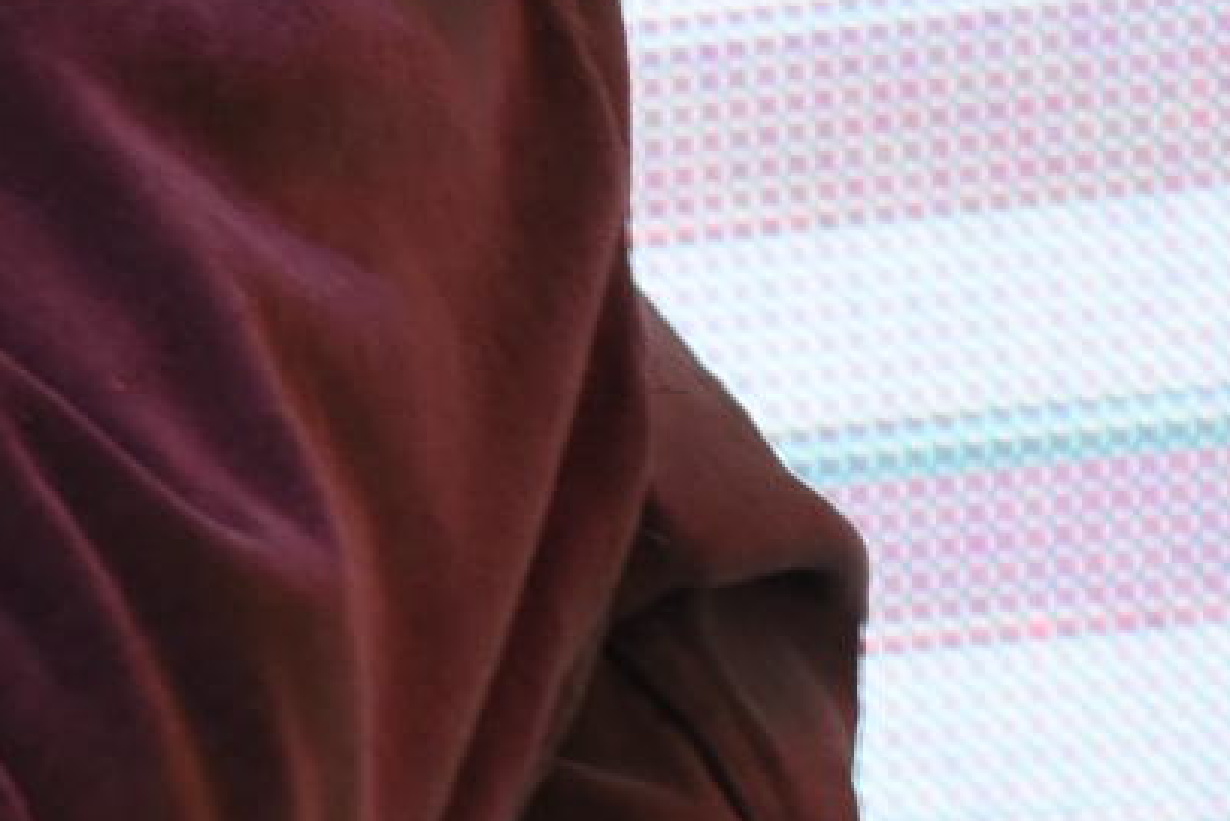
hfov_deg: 3.2
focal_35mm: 630
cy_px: -2115
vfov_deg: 2.2
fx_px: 21531
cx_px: -2093
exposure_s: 1/250
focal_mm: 85
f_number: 5.6
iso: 800
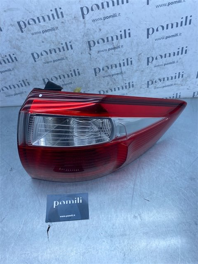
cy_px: 132
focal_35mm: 26
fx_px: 198
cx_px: 99
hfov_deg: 53.1
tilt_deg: -47.7
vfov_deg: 67.3
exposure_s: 1/871
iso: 32
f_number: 1.8
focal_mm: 4.25
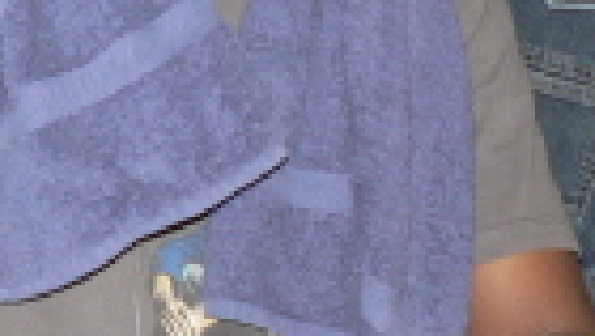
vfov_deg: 9.8
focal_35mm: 123
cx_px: 389
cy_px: 34
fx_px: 1942
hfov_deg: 17.4
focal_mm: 6
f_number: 2.8
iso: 150
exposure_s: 1/60
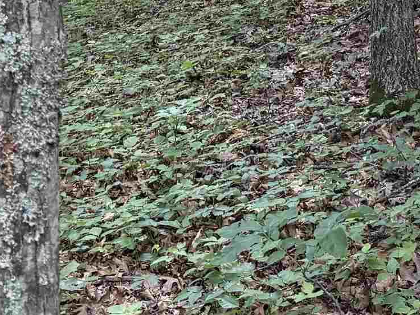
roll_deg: -0.2
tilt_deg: +4.2
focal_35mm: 100
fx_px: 1214
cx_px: 223
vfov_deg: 12.9
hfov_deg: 19.6
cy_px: -313
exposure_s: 1/128
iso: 200
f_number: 1.78
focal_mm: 6.76
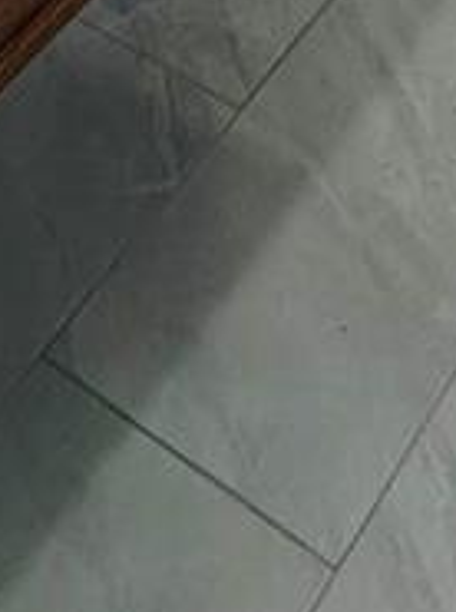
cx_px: 724
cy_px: -1112
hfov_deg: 14.8
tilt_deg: -12.0
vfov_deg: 12.3
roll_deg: +5.1
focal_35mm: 91
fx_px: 1604
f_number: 2.2
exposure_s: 1/120
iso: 50
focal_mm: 2.22
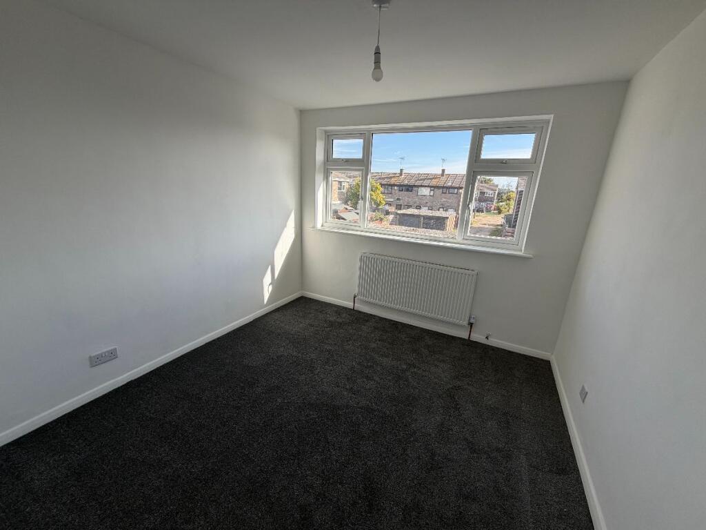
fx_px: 286
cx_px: 353
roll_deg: -2.5
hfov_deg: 102.1
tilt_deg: -13.8
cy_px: 265
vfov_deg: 85.7
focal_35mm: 14
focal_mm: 2.22
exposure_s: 1/324
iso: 50
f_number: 2.2
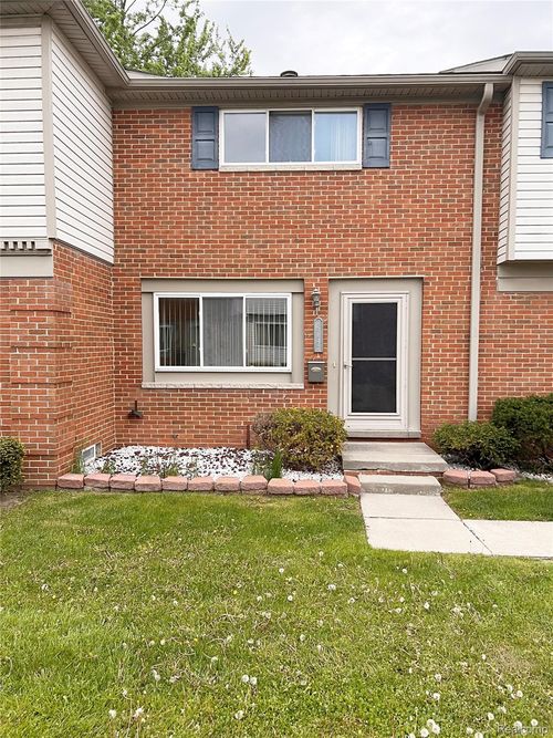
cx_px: 276
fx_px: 554
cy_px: 369
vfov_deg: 67.3
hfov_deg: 53.0
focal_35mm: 26
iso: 125
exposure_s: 1/79
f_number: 1.5
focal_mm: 5.7
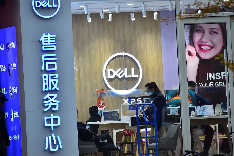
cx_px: 117
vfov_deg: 4.6
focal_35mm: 300
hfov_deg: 6.9
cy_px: 78
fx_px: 1949
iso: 3200
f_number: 6.3
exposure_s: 1/400
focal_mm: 300
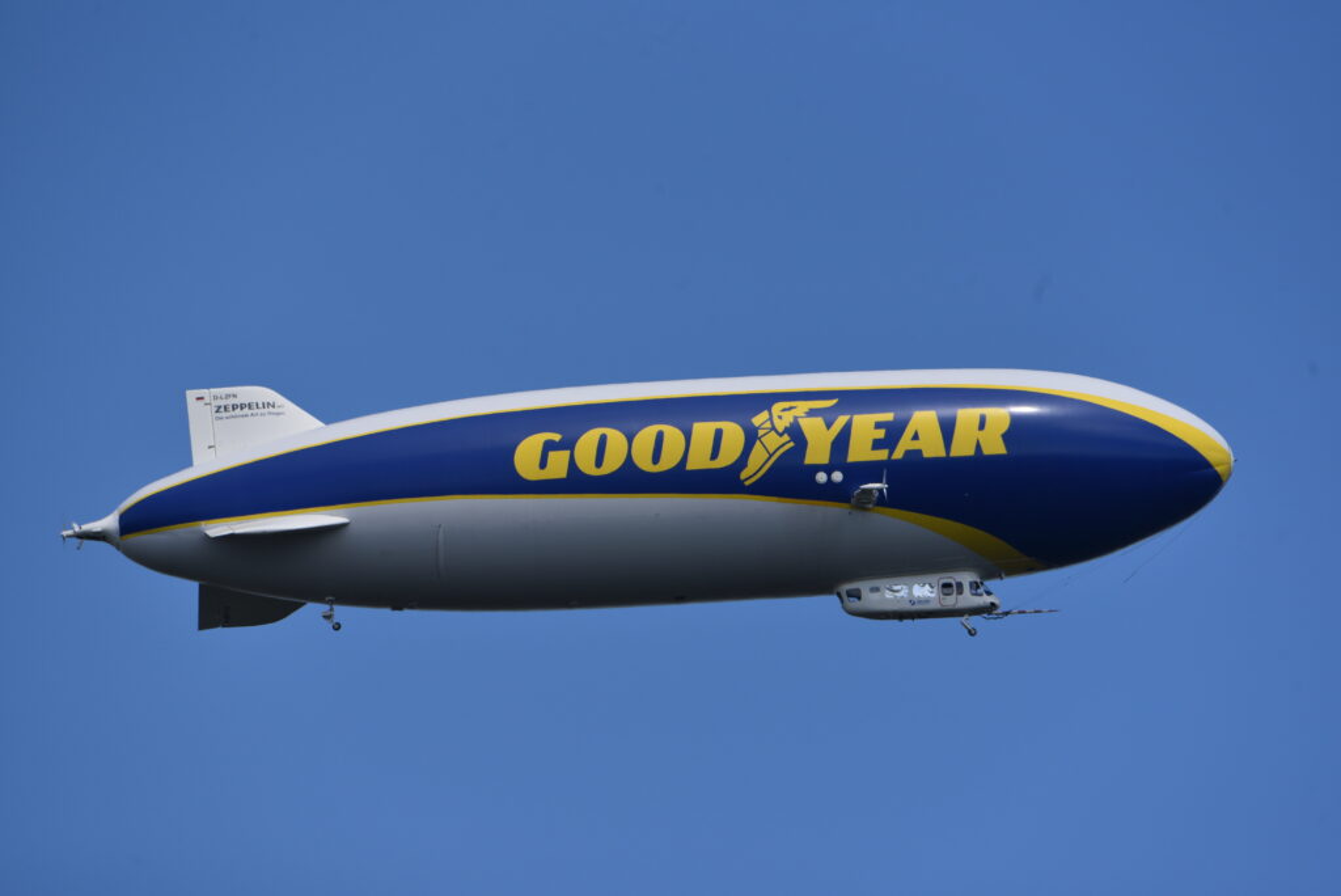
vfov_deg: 3.0
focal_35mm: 460
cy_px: 448
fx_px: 17144
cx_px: 670
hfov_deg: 4.5
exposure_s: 1/1250
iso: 400
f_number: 9
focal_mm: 460
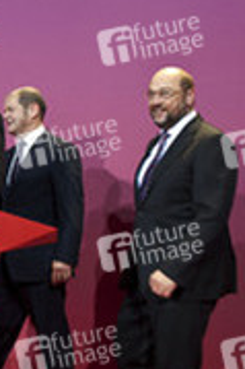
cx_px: -111
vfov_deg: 29.7
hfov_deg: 18.0
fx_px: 695
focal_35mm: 68
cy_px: 196
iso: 1600
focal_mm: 27
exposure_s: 1/100
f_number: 5
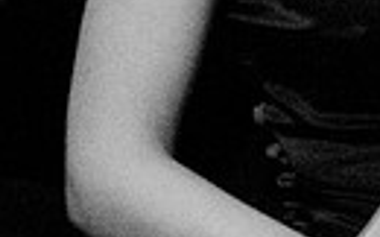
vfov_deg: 2.7
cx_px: 631
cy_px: -139
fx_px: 4946
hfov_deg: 4.4
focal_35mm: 478
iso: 1600
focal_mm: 70
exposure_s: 1/15
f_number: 2.8
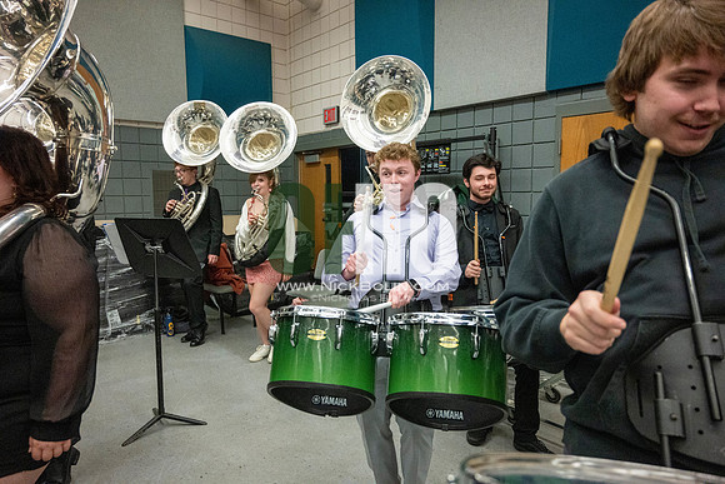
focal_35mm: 24
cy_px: 242
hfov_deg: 73.7
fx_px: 483
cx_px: 362
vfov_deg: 53.2
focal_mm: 24
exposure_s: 1/500
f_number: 4
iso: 10000
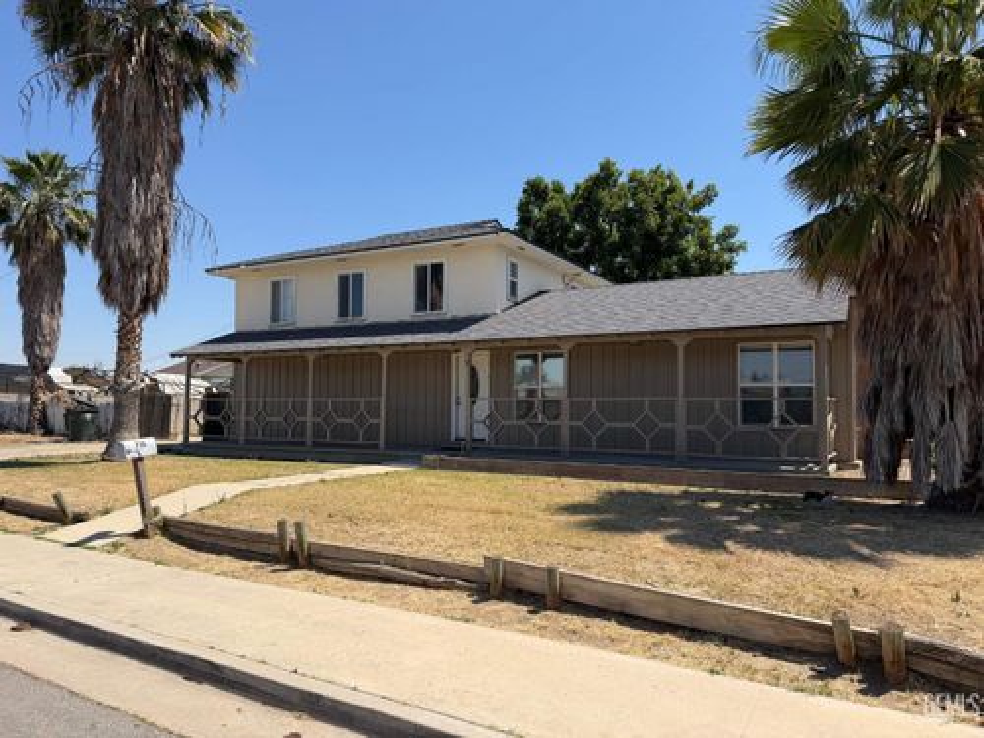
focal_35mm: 24
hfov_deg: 71.6
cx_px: 492
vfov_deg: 56.8
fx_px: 682
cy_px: 369
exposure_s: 1/5319
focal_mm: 6.76
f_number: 1.78
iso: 80
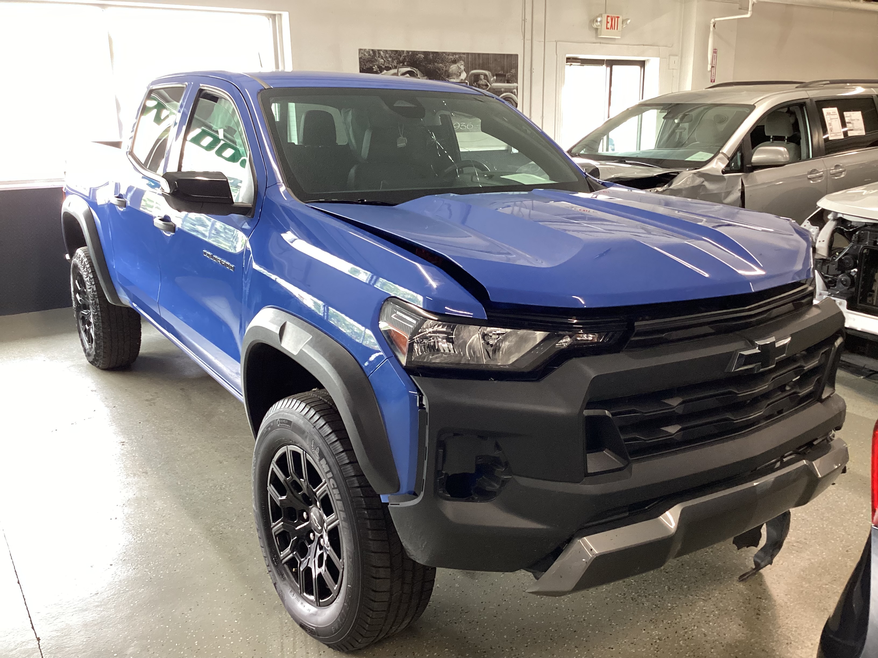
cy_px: 329
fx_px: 786
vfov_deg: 45.4
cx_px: 439
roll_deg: +0.3
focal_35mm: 31
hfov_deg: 58.4
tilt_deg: -17.1
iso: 160
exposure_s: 1/60
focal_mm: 3.3
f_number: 2.4
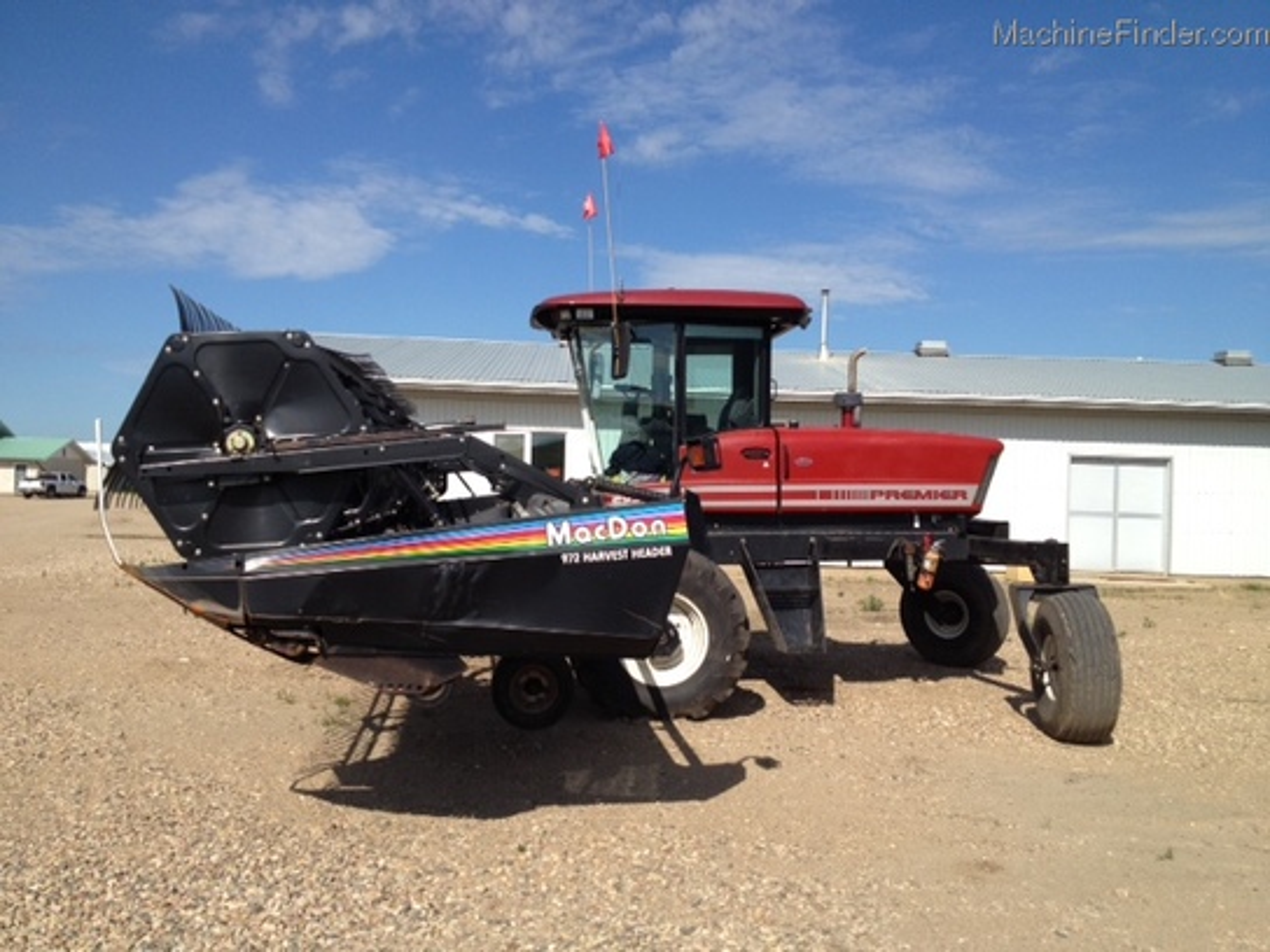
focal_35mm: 35
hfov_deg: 52.6
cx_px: 635
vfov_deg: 40.7
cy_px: 476
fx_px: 1284
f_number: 2.4
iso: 64
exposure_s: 1/1972
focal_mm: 4.28
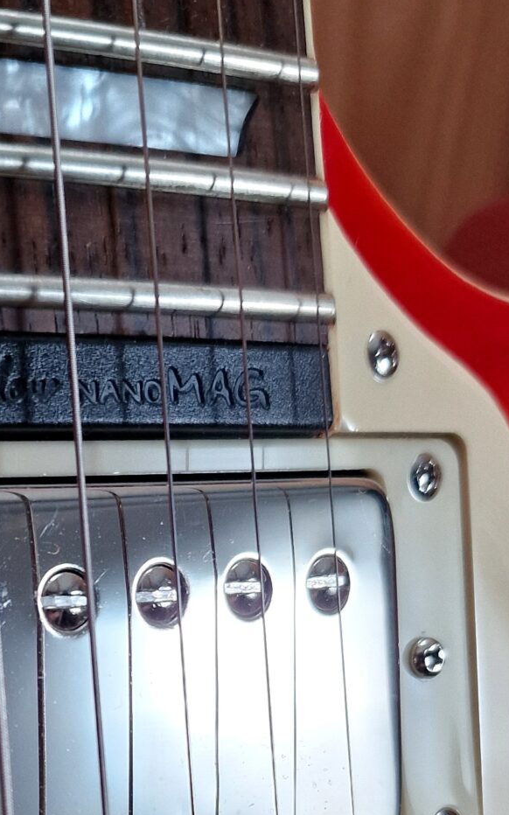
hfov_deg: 19.1
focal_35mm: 67
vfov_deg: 28.8
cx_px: 52
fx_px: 1488
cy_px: 803
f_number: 1.8
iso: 200
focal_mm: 6.4
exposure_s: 1/182
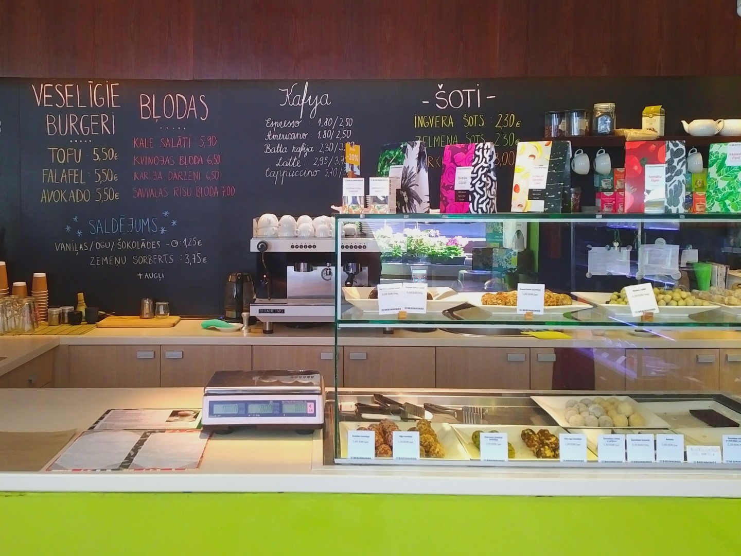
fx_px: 578
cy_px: 278
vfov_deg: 51.4
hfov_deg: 65.3
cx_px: 370
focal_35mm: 27
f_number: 2.2
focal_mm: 4.75
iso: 226
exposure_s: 1/30
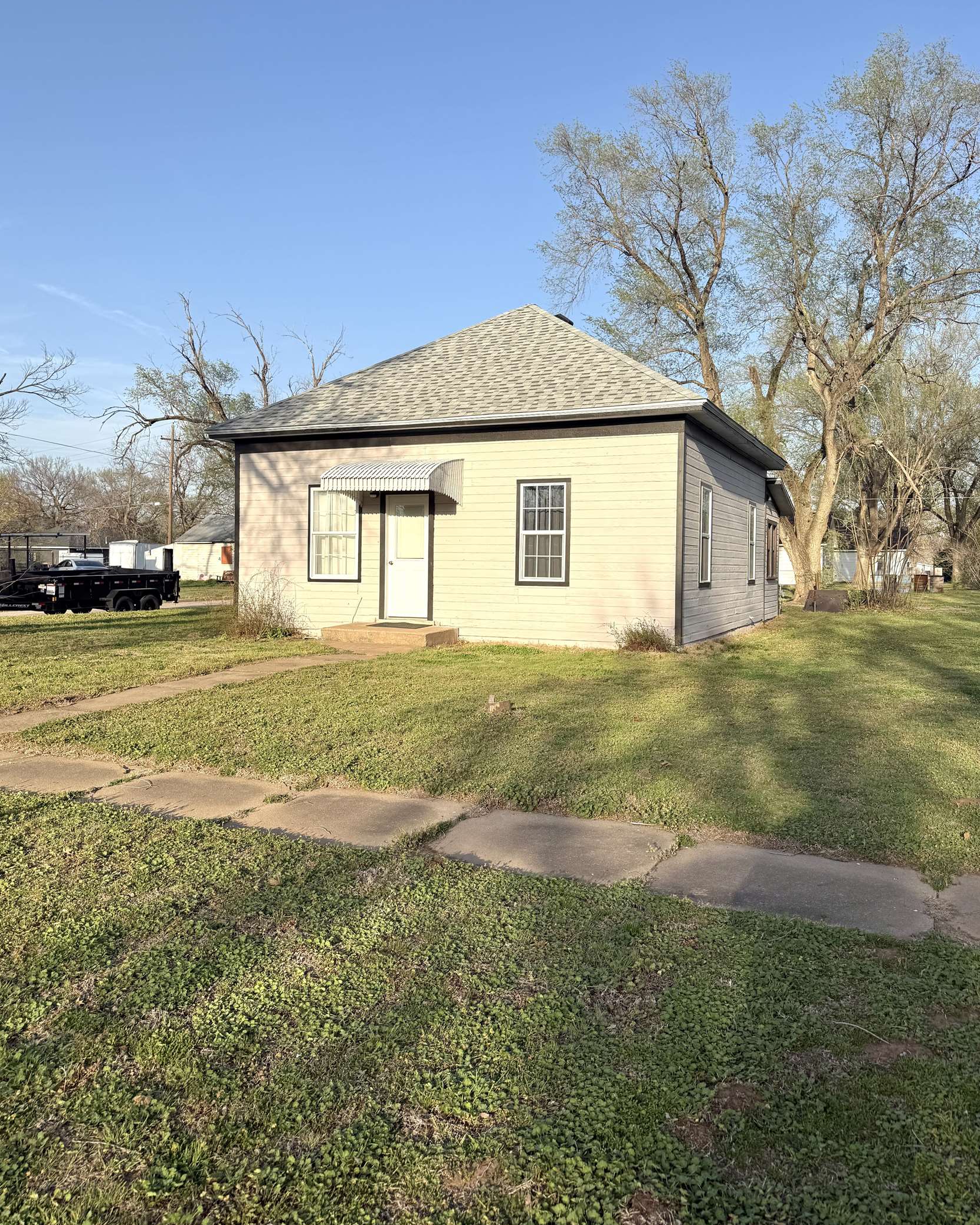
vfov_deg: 66.0
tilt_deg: -0.2
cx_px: 500
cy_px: 571
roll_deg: -1.6
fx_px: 943
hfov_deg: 54.9
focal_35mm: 26
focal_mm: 6.76
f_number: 1.78
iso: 80
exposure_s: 1/3759
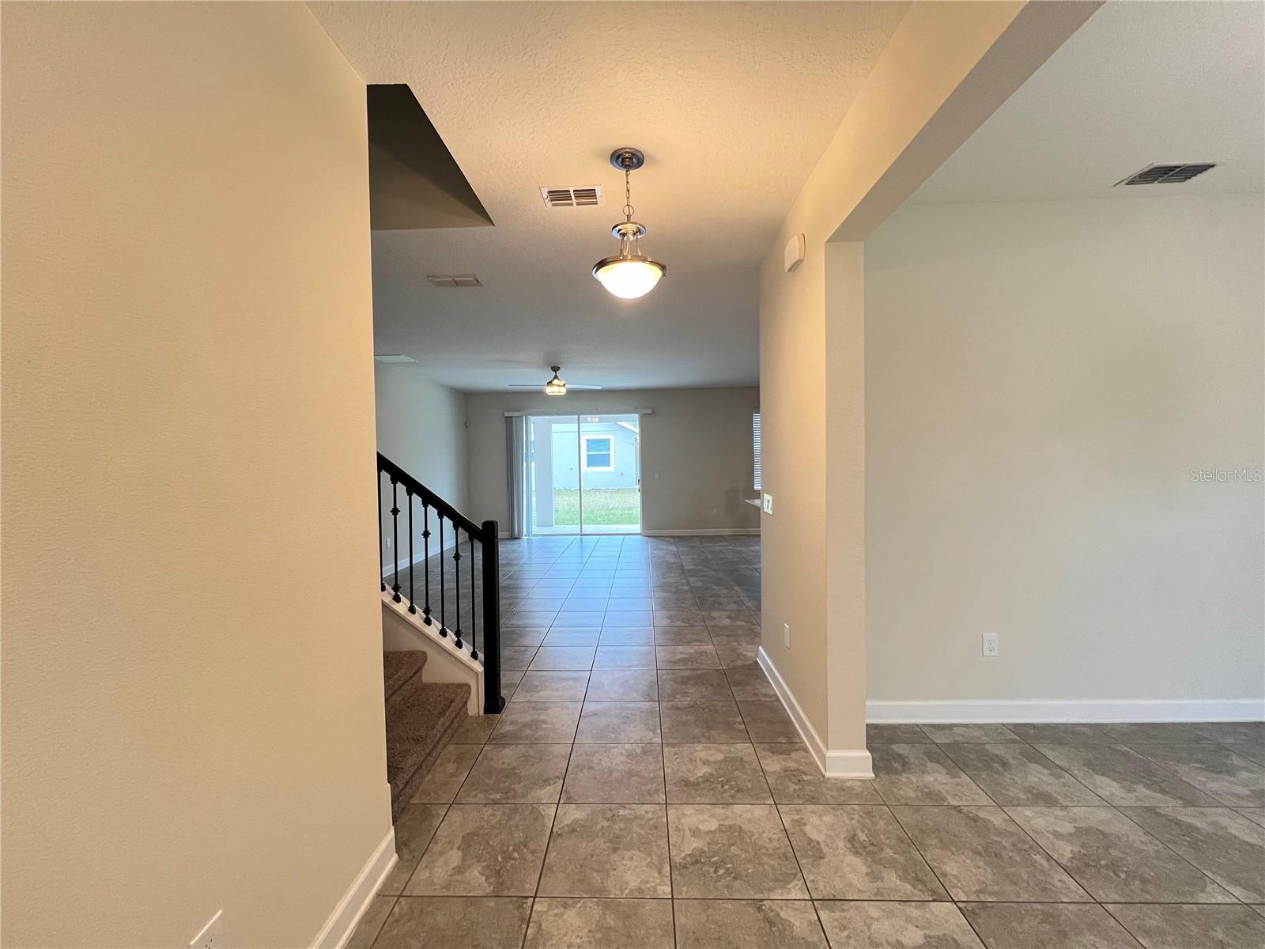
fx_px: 475
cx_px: 632
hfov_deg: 106.2
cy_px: 474
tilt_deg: -1.3
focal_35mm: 13
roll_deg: +1.3
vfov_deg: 89.9
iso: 320
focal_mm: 1.57
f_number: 1.8
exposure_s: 1/60
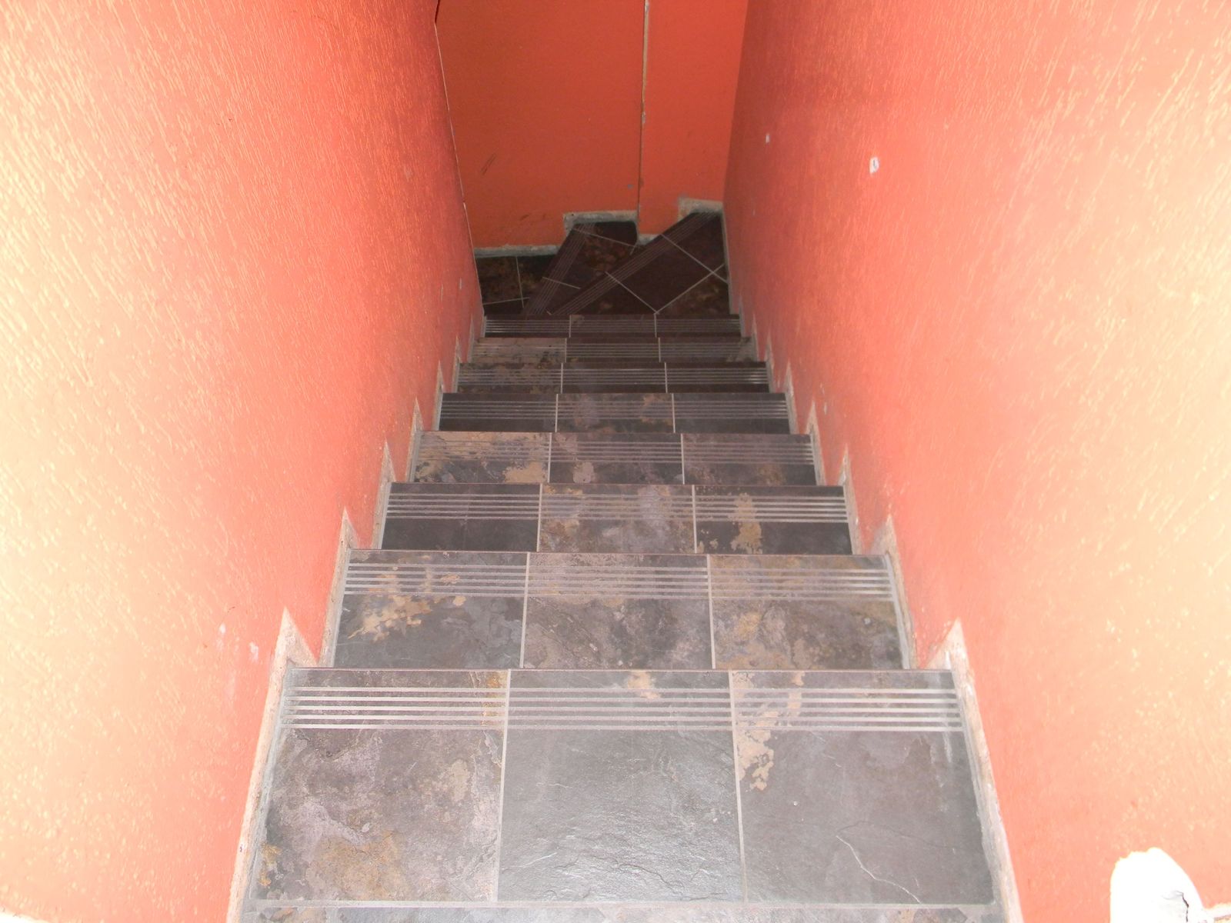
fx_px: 996
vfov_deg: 49.7
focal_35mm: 28
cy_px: 462
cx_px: 616
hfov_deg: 63.4
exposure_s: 1/26
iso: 200
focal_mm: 5
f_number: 3.5
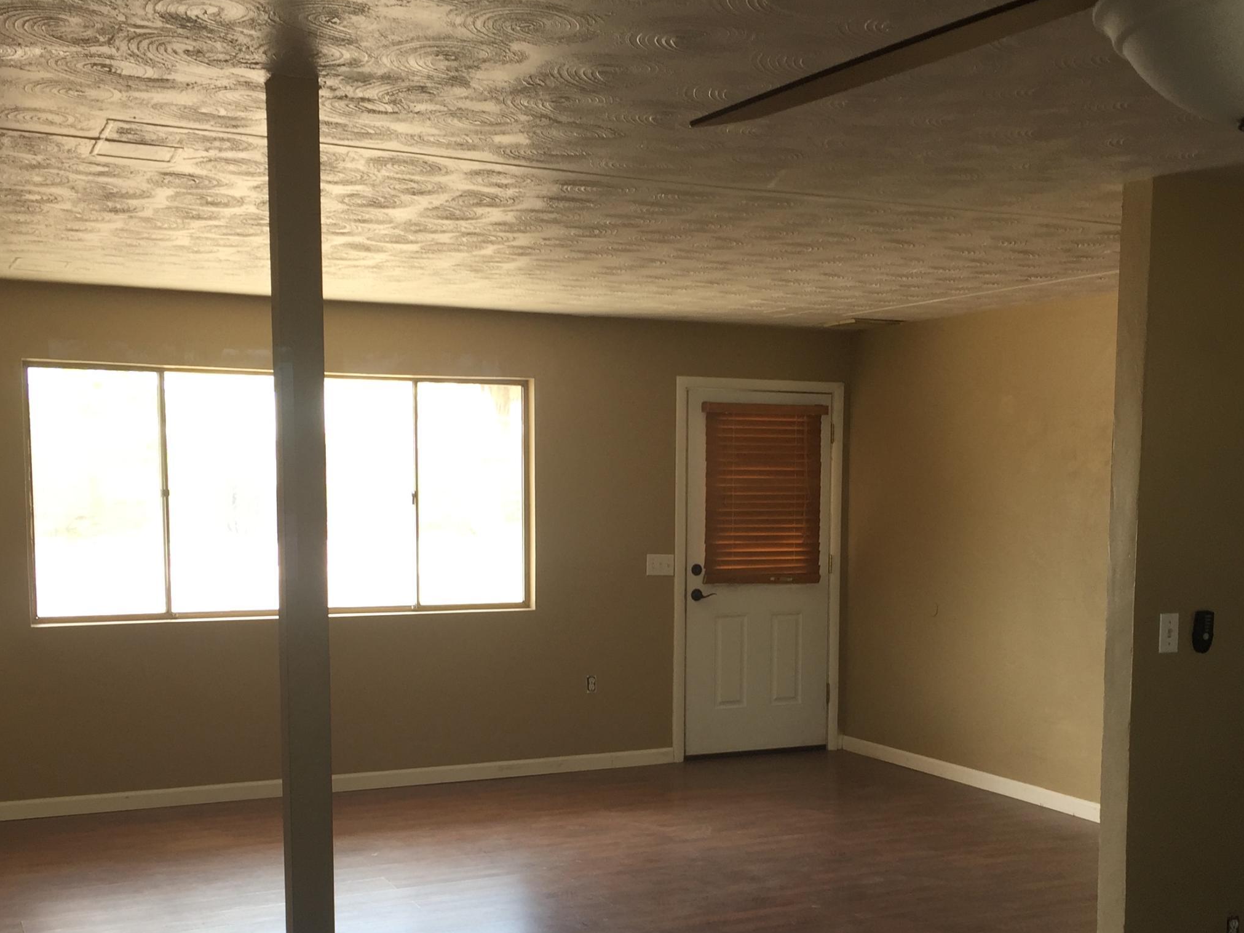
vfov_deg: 33.3
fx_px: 1545
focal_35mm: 43
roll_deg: -1.0
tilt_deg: -5.6
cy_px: 629
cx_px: 675
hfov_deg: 43.8
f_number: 2.2
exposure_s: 1/60
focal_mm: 4.15
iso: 32
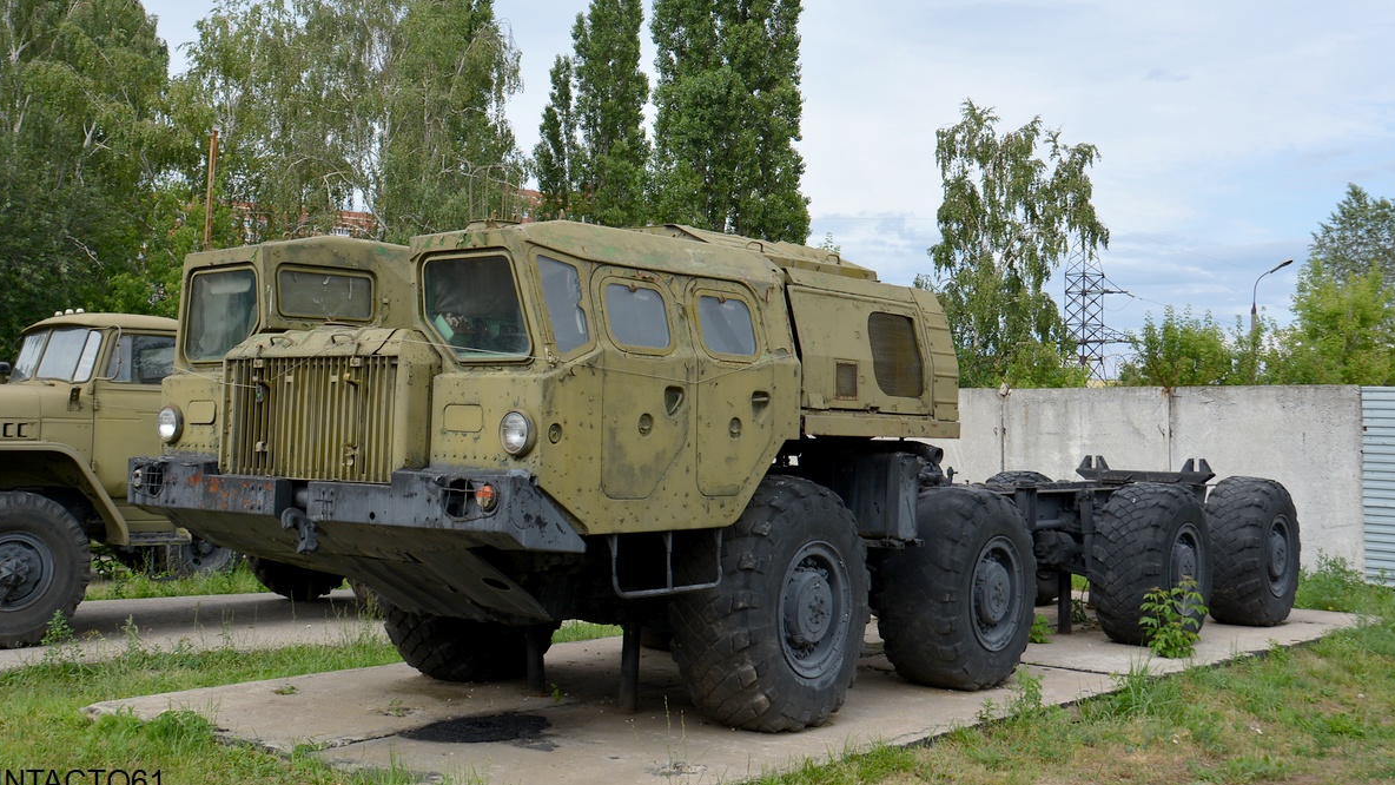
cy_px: 330
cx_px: 698
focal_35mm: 35
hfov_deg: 56.6
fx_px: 1295
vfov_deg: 33.7
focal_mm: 22
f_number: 8
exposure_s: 1/250
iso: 140
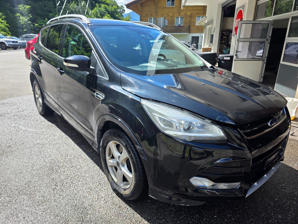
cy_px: 112
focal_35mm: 23
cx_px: 149
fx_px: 198
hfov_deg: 73.9
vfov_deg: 58.9
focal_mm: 6.3
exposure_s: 1/2060
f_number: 1.7
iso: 80
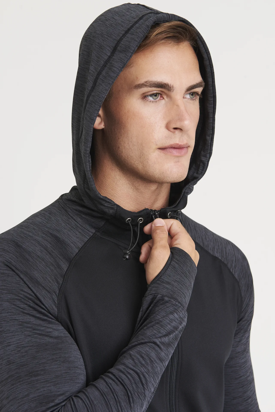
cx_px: 138
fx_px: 801
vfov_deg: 28.8
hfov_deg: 19.5
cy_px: 206
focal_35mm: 70
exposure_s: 1/160
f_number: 11
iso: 160
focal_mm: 70
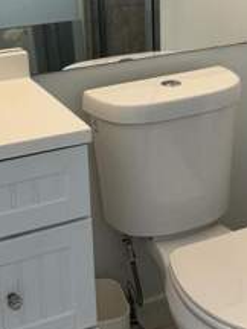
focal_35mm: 77
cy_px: 47
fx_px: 733
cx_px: 145
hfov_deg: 19.1
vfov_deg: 24.8
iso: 32
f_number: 1.5
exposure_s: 1/124
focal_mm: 5.7
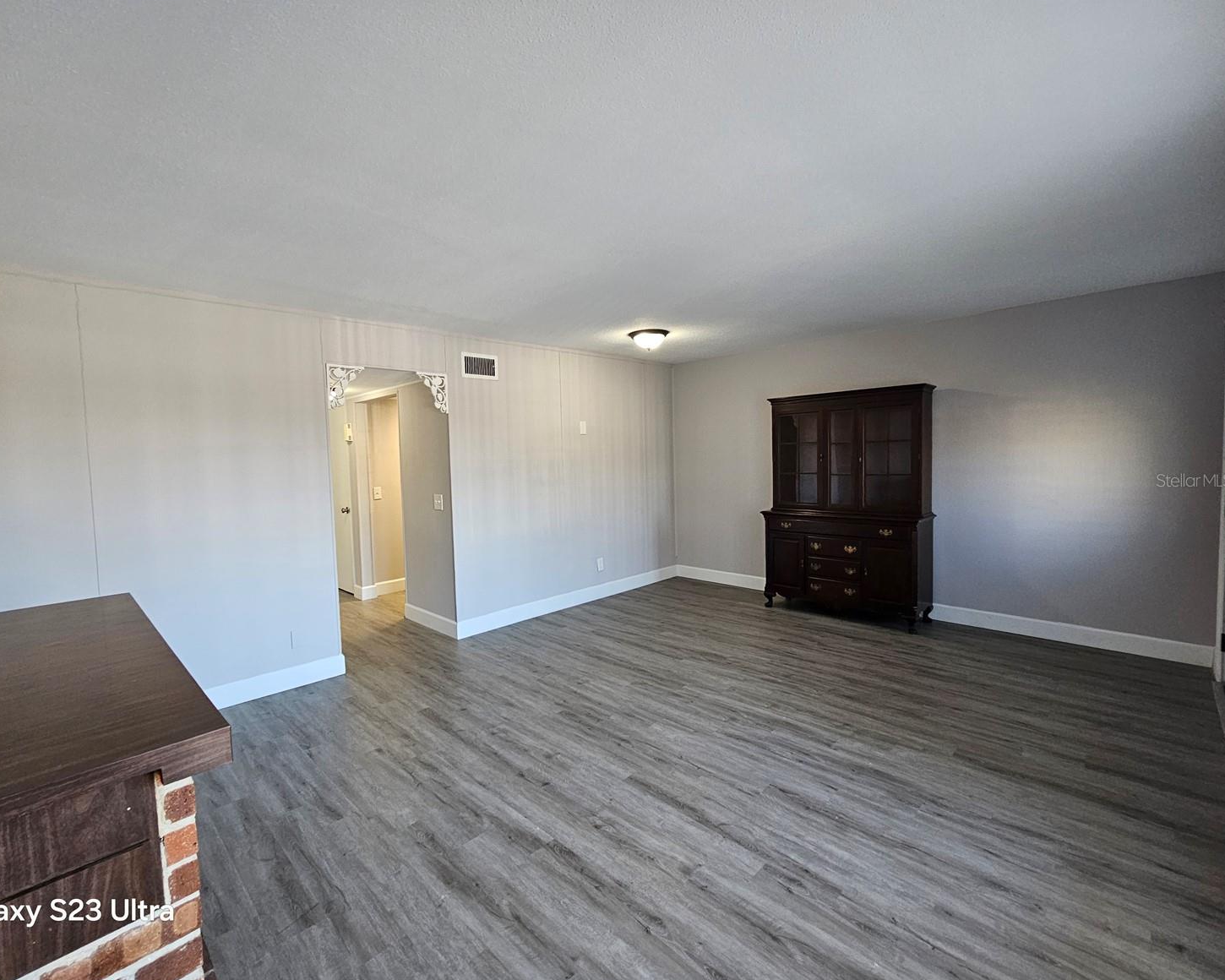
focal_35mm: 14
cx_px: 560
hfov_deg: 100.5
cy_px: 480
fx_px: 508
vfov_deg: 88.0
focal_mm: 2.2
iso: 160
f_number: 2.2
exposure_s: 1/77.4
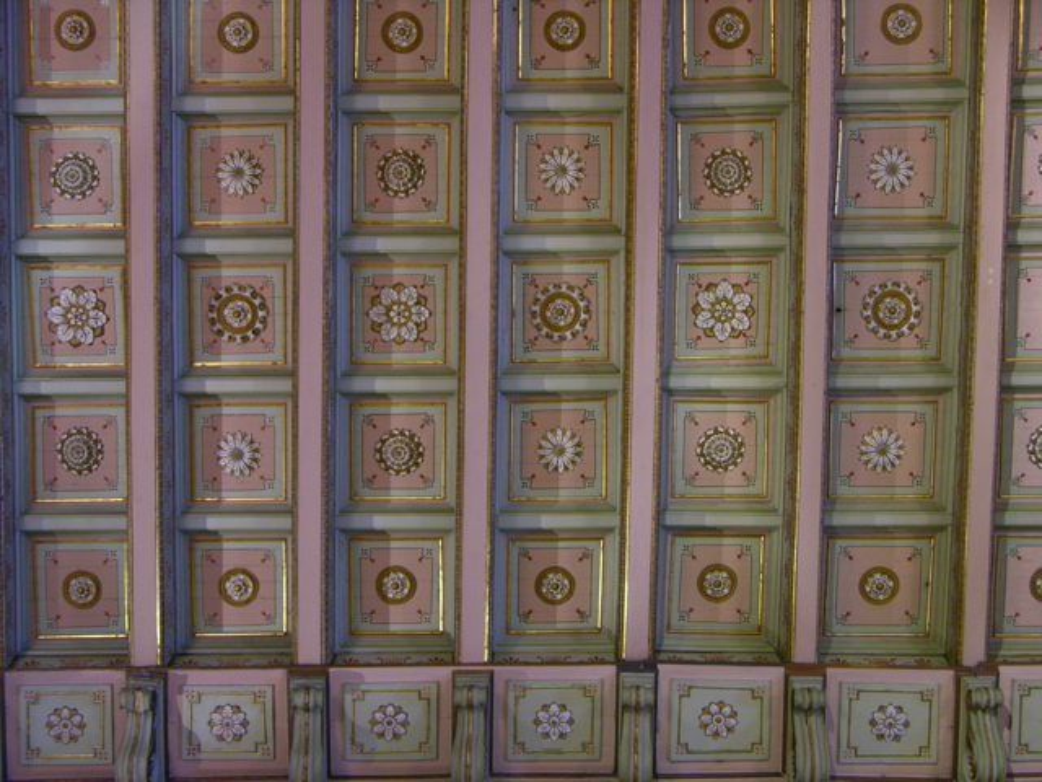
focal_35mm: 54
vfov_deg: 27.0
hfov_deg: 35.5
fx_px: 1625
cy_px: 391
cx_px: 521
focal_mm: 13.7
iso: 200
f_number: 3.1
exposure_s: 2
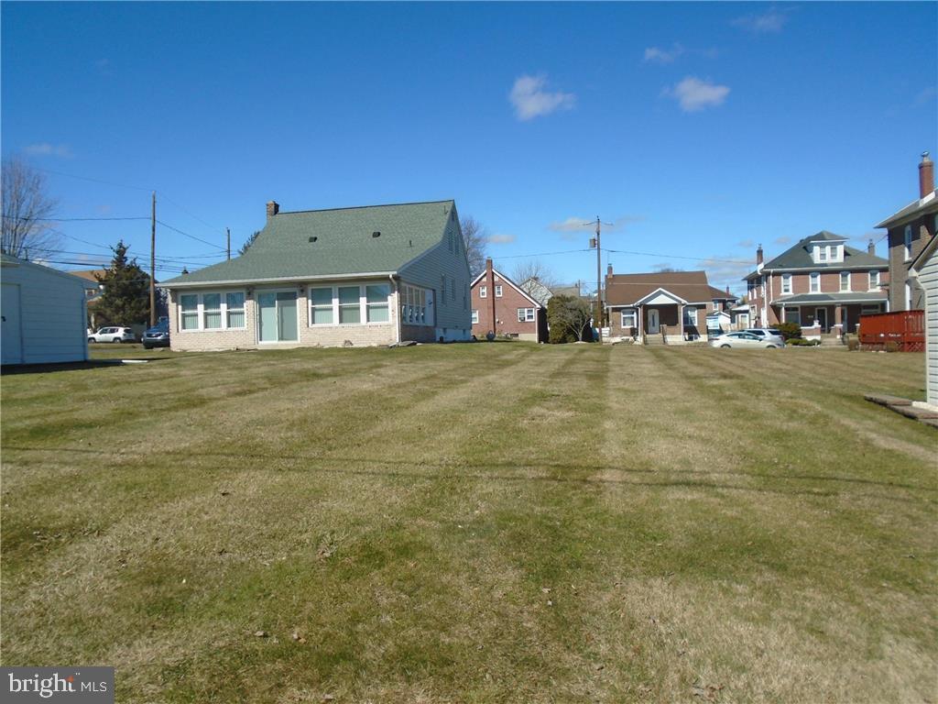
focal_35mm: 26
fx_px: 705
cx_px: 469
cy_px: 352
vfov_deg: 53.1
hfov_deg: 67.3
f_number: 8
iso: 100
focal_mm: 4.6
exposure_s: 1/250
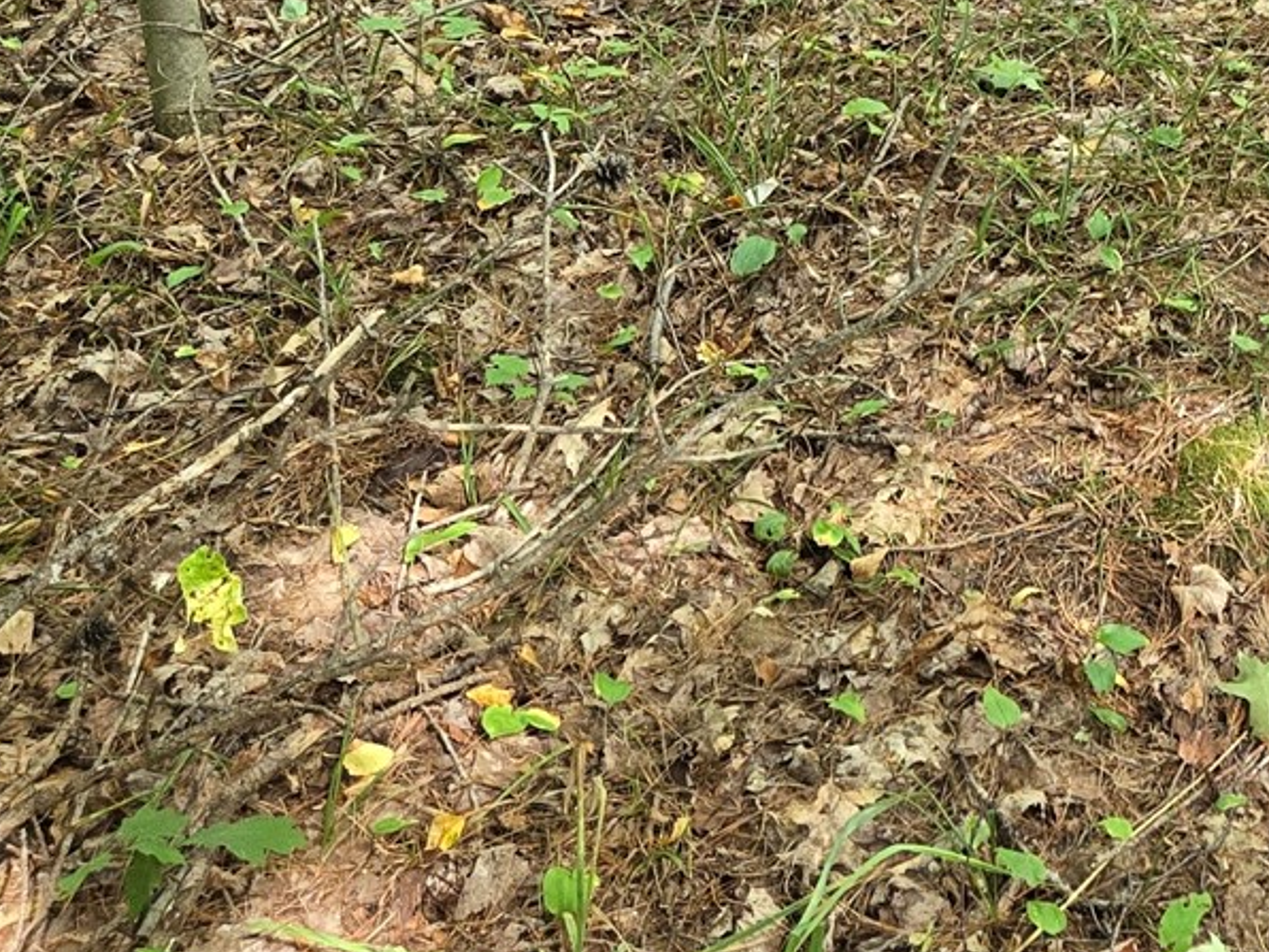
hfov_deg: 22.4
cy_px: -349
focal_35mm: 79
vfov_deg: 17.3
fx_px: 2896
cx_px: 1601
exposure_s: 1/120
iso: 160
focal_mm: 5.4
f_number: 1.8
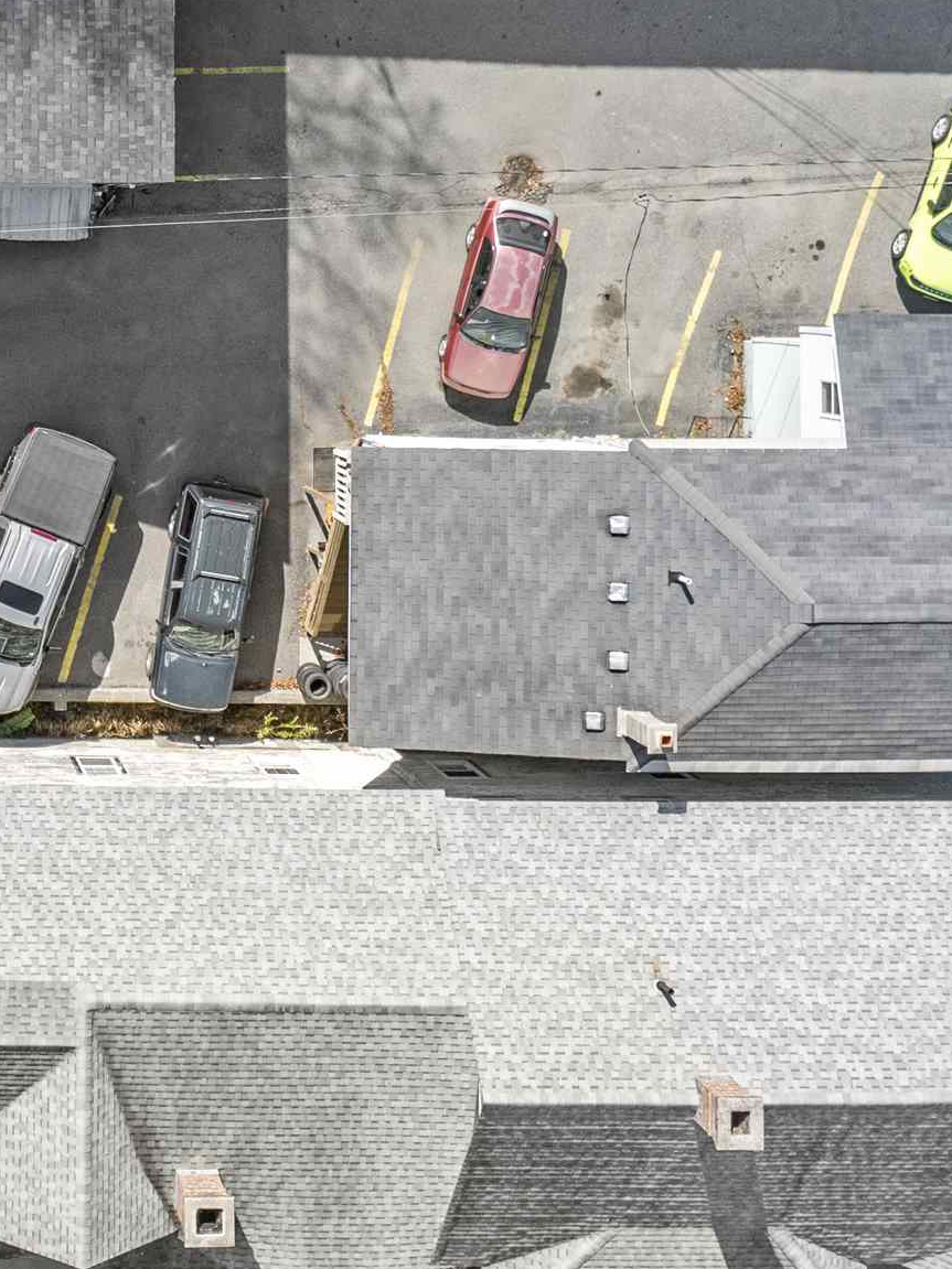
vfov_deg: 29.4
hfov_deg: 21.2
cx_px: -206
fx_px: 2347
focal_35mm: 64
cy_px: 215
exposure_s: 1/1600
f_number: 2.8
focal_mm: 12.29
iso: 130
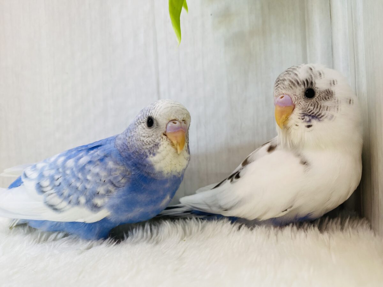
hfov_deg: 69.4
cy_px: 144
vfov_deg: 54.9
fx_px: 277
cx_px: 192
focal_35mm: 25
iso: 64
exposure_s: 1/100
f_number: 1.8
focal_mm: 4.25
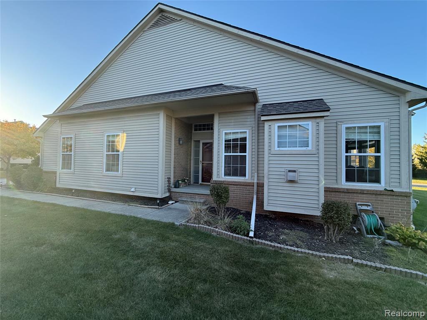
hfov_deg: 102.1
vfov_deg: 85.7
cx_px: 214
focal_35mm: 14
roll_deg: -1.4
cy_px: 160
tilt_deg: +1.9
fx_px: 173
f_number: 2.2
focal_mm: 2.22
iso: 50
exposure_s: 1/235
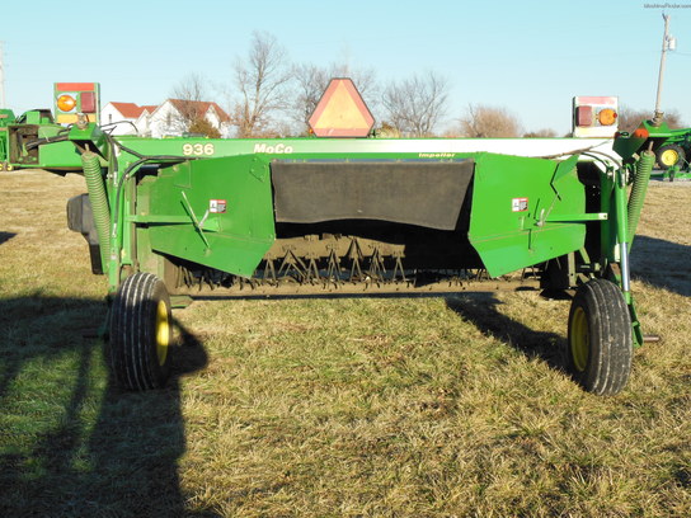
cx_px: 346
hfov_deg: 43.9
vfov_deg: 33.6
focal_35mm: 43
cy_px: 259
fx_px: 858
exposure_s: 1/640
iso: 125
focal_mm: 7.7
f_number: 3.8
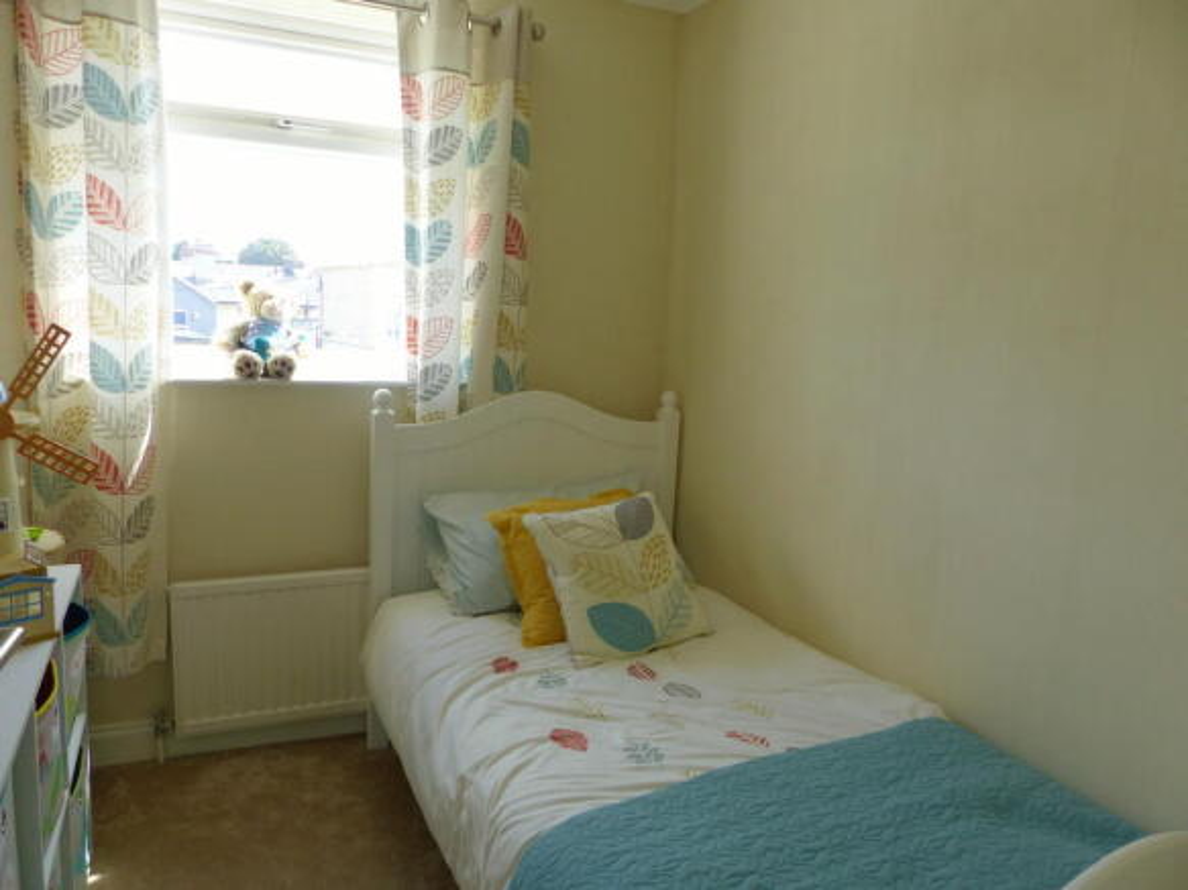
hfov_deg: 69.4
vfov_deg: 54.9
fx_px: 858
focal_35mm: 25
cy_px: 445
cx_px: 594
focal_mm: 4.5
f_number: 3.2
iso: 100
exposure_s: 1/125
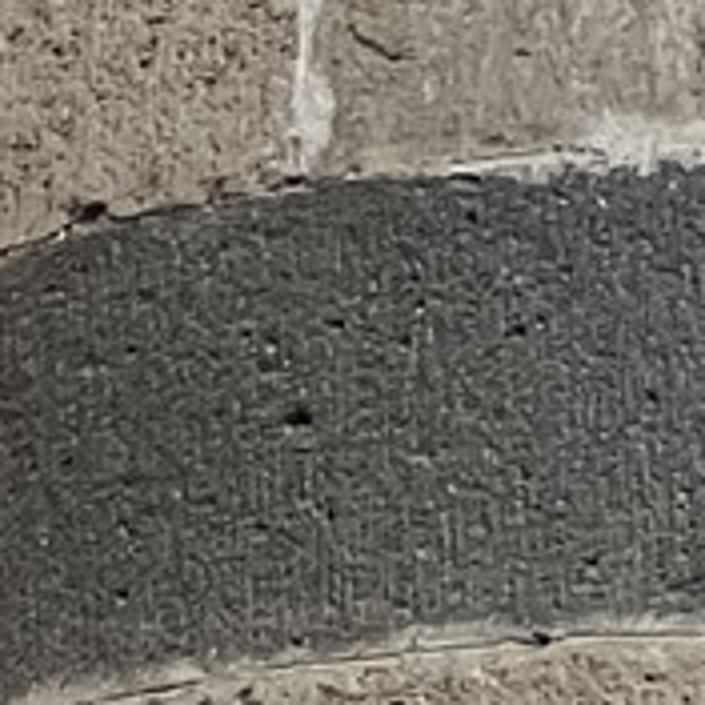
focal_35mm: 618
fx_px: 14240
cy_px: 2908
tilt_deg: +11.2
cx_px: 2059
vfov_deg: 2.7
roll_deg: +0.0
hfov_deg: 2.8
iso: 250
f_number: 2.8
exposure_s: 1/50
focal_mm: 9
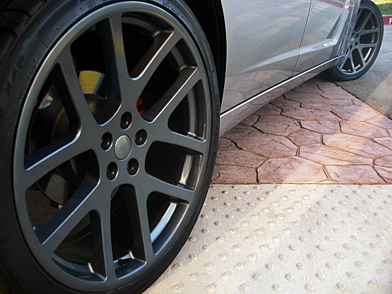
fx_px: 408
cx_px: 196
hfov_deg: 51.4
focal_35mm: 36
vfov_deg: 39.7
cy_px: 147
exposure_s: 1/80
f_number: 2.8
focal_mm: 6.3
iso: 100
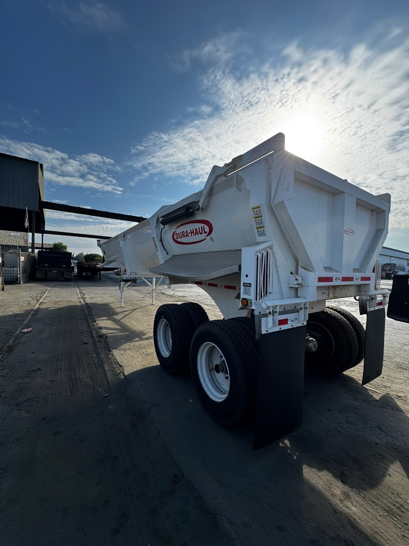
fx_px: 221
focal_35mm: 14
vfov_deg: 102.1
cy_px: 273
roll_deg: -1.0
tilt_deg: -0.7
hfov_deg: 85.7
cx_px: 204
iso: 40
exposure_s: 1/1198
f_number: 2.2
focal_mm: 2.22
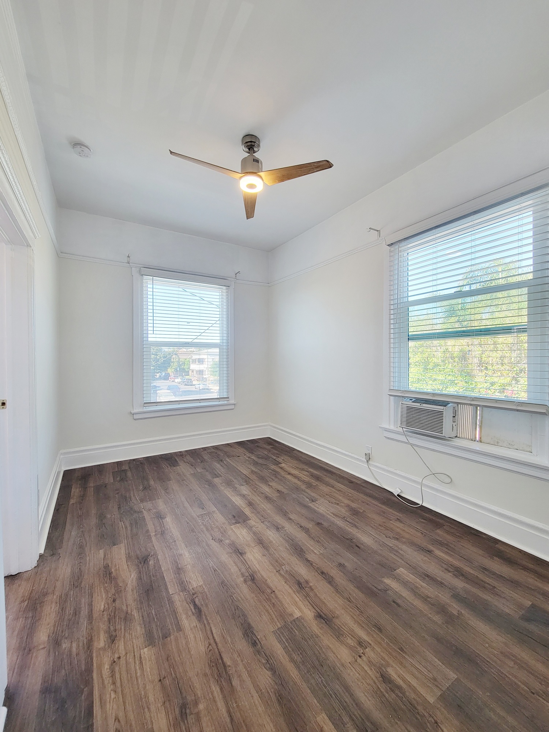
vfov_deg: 106.2
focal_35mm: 13
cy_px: 366
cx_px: 274
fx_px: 275
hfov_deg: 89.9
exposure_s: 1/60
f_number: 2.2
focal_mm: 2.2
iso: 50
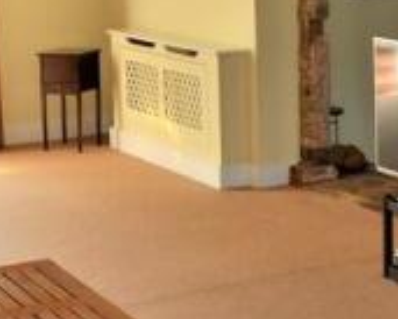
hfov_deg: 17.8
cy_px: 13
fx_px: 1273
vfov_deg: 14.1
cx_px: 232
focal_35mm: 108
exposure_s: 1/125
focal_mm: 20
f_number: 4
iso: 280
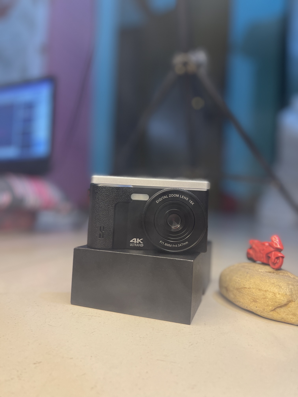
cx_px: 149
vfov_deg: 67.3
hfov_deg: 53.1
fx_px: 298
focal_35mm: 26
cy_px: 198
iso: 160
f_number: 1.6
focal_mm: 5.1
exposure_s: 1/50
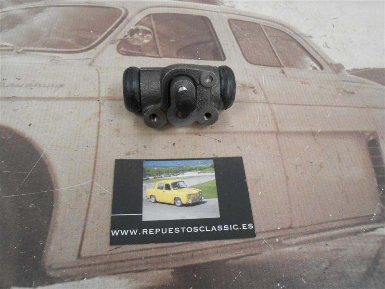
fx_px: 289
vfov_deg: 53.1
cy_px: 144
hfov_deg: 67.3
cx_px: 192
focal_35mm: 26
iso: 400
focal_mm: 4.6
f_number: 3.5
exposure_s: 1/20
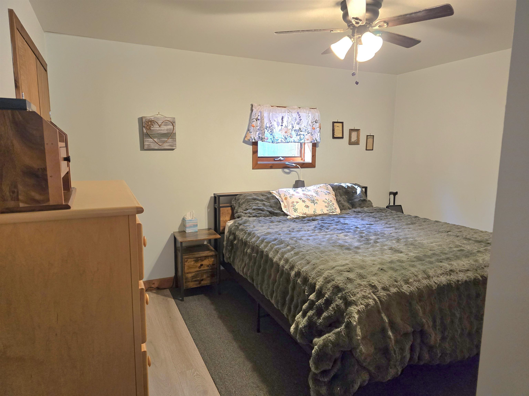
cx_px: 264
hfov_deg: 73.9
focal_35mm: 23
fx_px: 351
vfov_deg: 58.9
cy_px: 198
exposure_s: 1/120
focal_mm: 6.3
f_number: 1.7
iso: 400
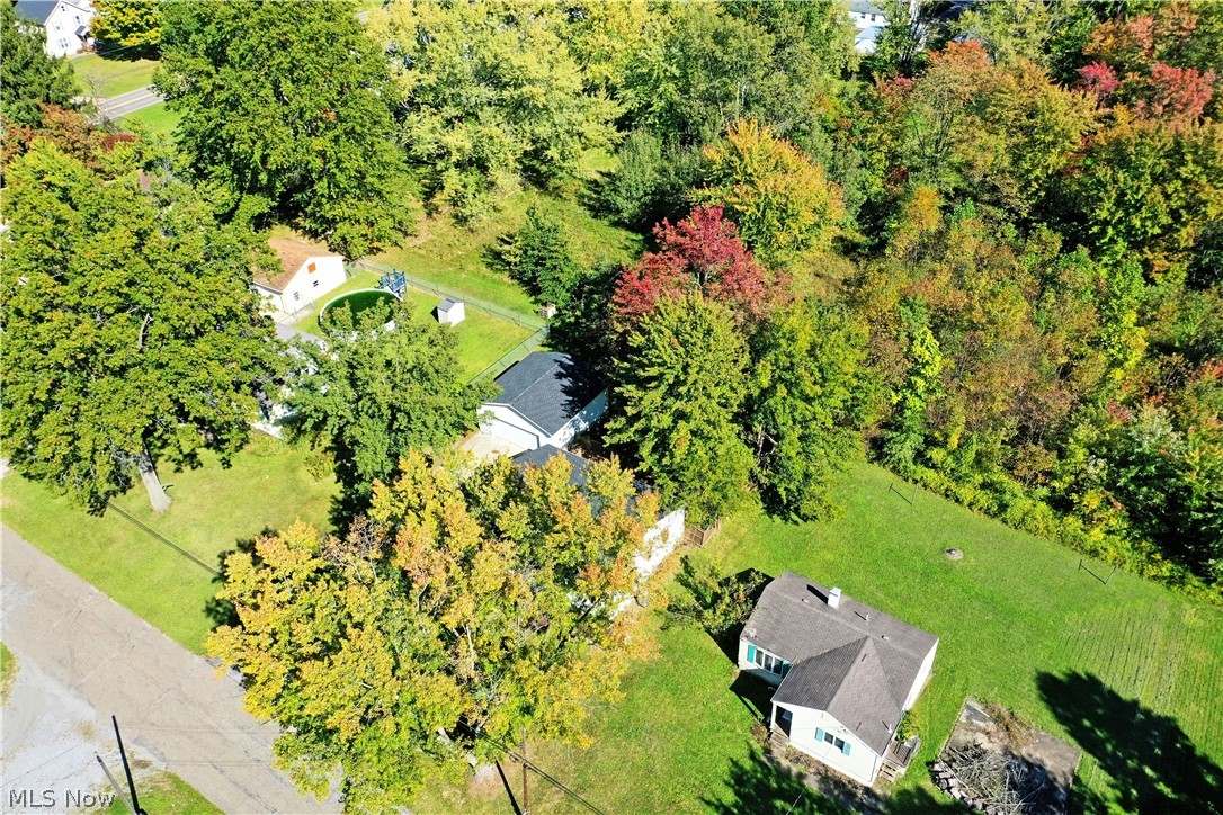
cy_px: 408
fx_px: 951
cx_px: 612
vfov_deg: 46.4
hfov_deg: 65.5
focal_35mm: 28
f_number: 5.6
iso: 100
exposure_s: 1/320
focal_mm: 10.26
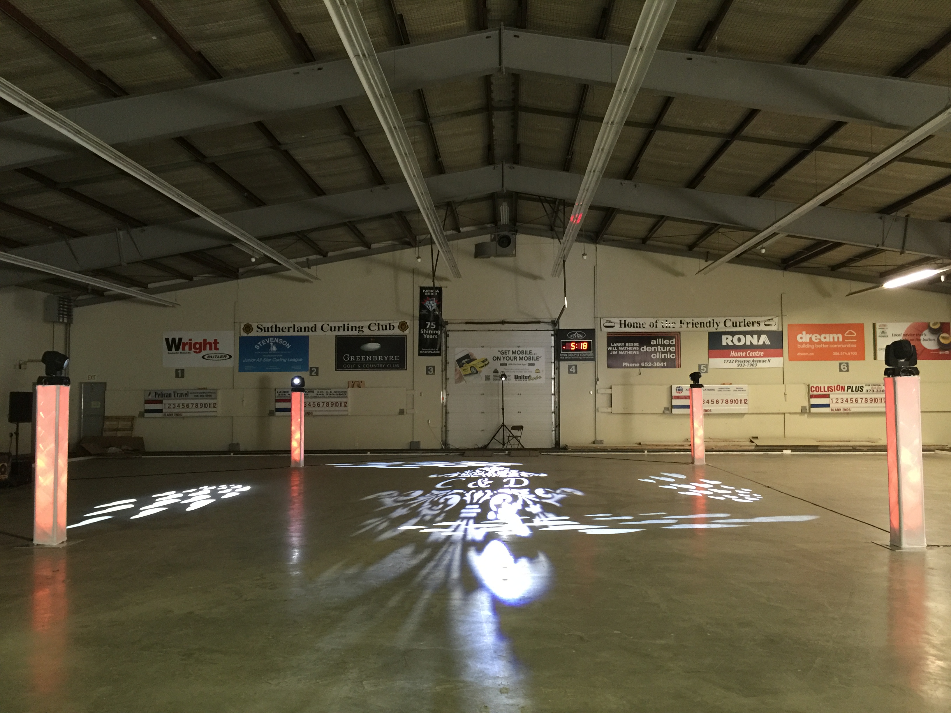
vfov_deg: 48.2
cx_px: 476
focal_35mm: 29
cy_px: 356
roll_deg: -0.3
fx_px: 797
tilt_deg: +3.1
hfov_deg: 61.7
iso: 125
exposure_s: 1/10
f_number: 2.2
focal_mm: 4.15
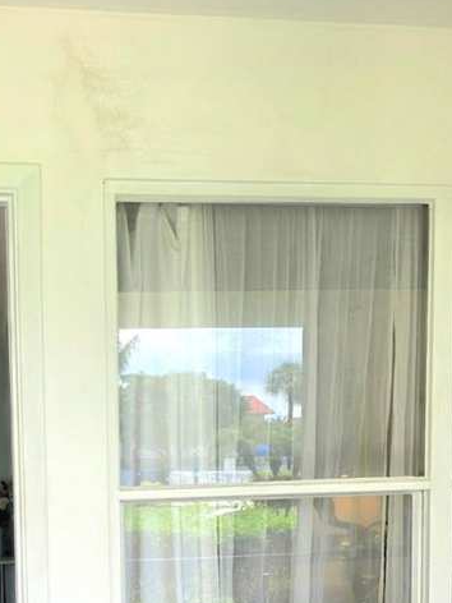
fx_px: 905
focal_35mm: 52
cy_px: 584
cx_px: 49
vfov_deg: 34.0
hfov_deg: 27.1
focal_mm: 6.3
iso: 40
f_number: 1.7
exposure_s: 1/120
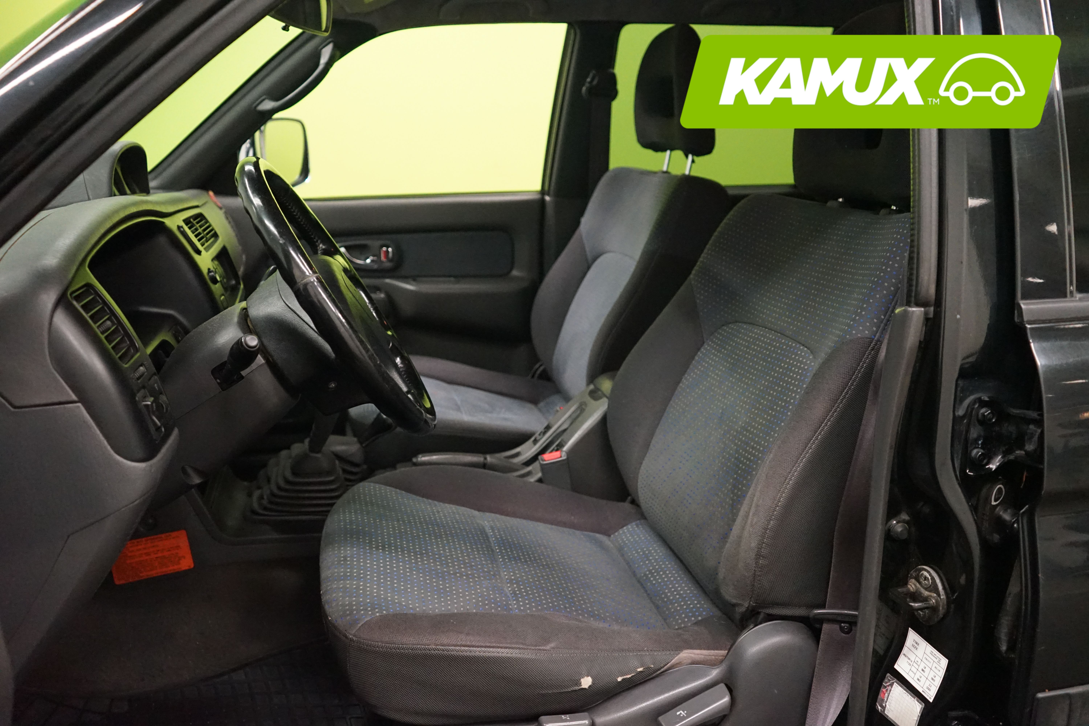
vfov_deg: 46.4
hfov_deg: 65.5
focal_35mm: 28
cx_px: 544
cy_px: 363
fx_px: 847
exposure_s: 1/125
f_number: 3.5
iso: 6400
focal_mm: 28
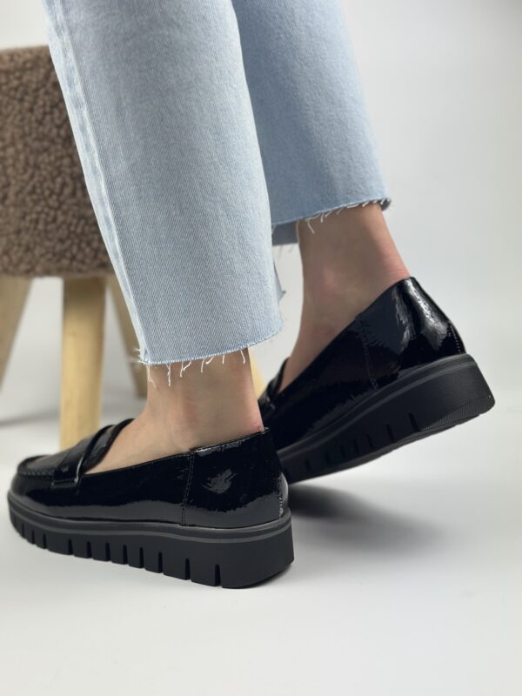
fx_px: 965
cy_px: 348
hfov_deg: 30.3
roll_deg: +3.2
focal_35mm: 48
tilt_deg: -10.2
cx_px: 261
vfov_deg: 39.7
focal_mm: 6.86
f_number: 1.78
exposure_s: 1/1085
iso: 80
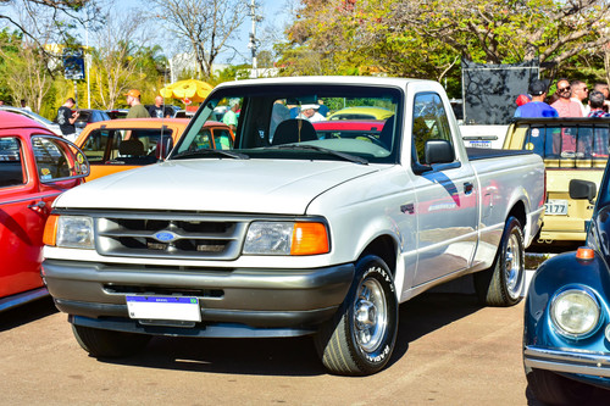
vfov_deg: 17.5
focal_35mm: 78
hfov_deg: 26.0
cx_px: 305
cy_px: 203
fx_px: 1321
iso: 250
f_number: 13
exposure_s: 1/100
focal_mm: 52
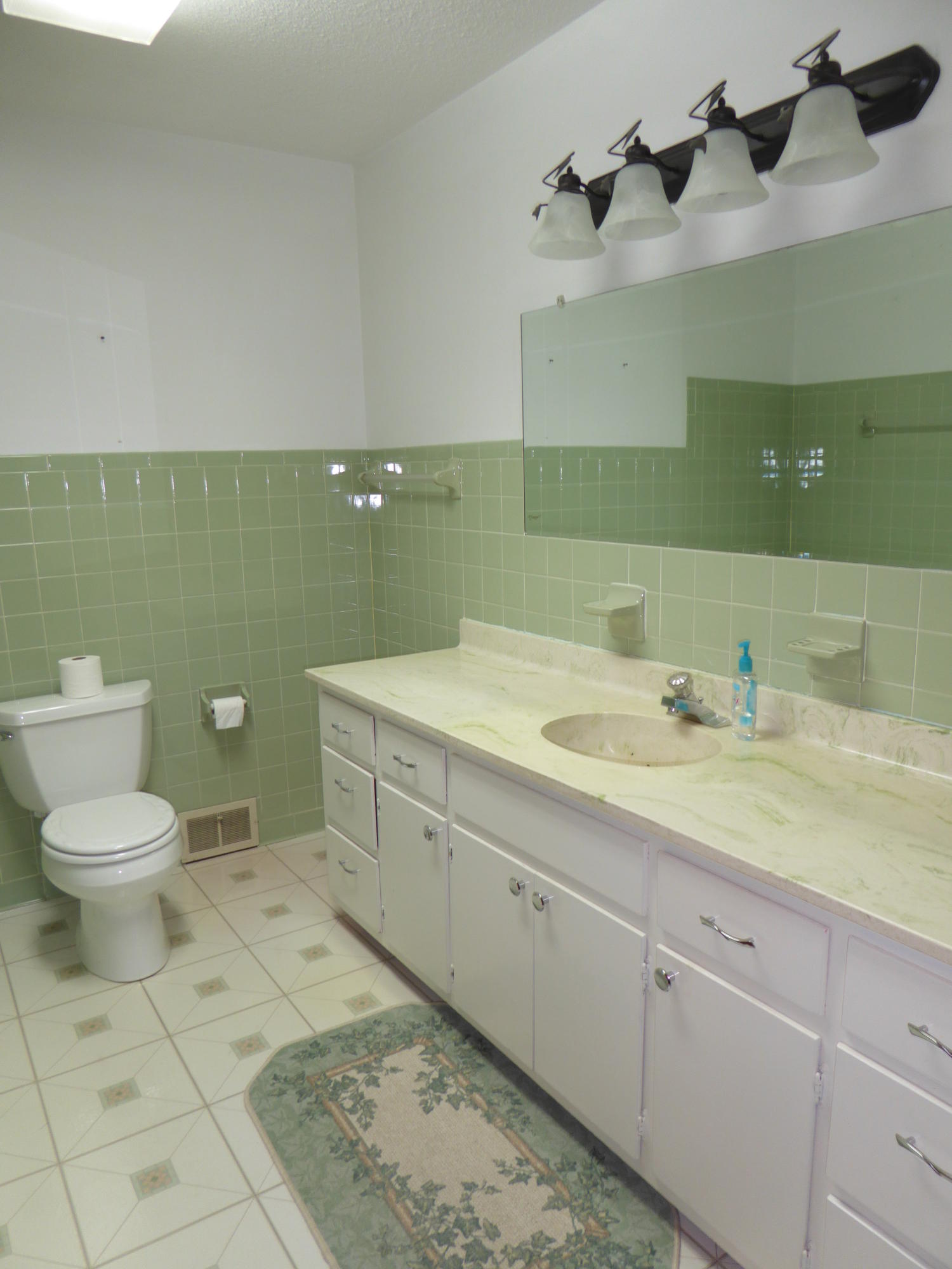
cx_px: 476
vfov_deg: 71.6
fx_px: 880
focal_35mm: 24
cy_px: 634
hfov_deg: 56.8
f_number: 3.3
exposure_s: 1/13
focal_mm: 4.3
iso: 100
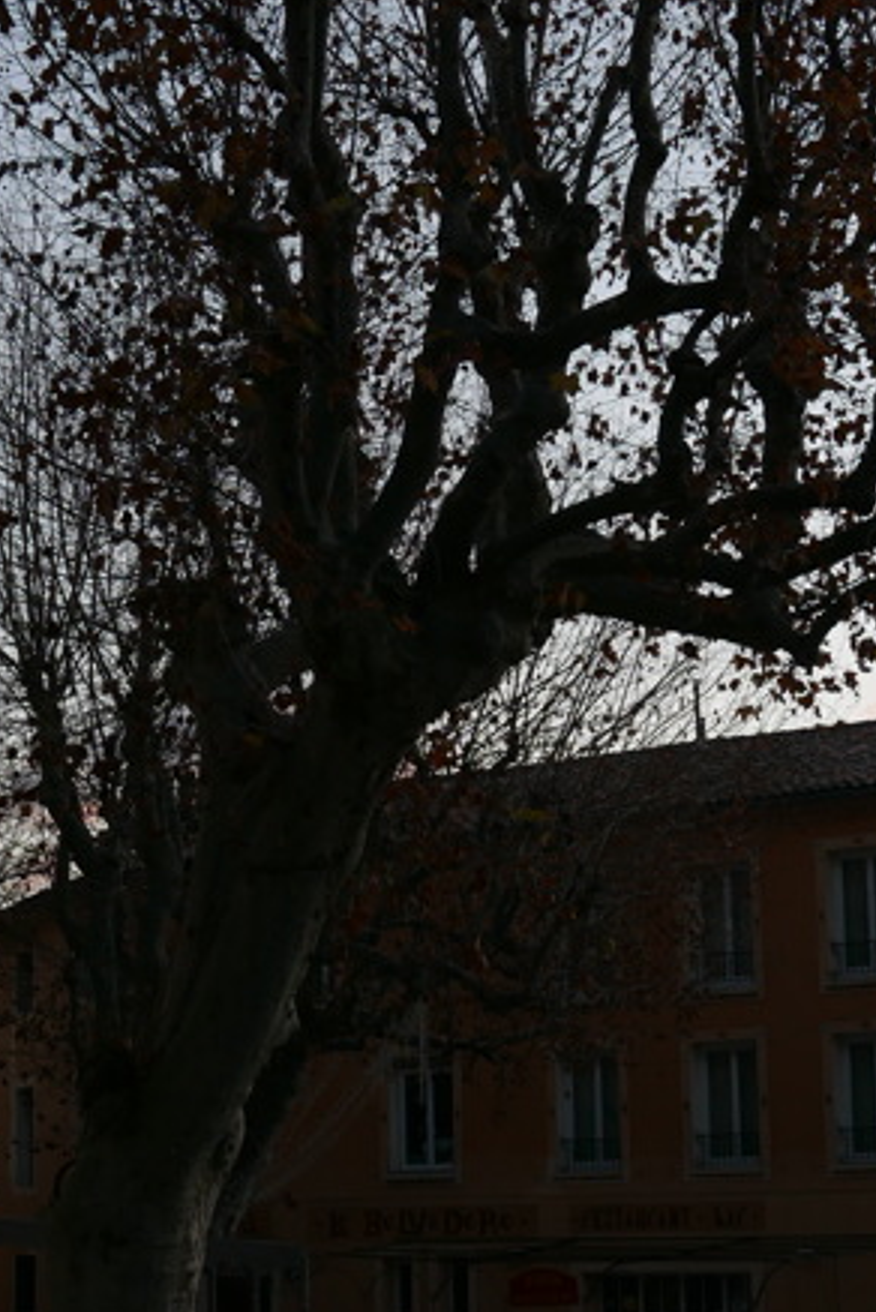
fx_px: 3134
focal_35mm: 86
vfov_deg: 23.6
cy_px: 751
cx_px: 422
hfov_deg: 15.9
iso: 200
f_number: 4
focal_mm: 21.3
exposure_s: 1/125
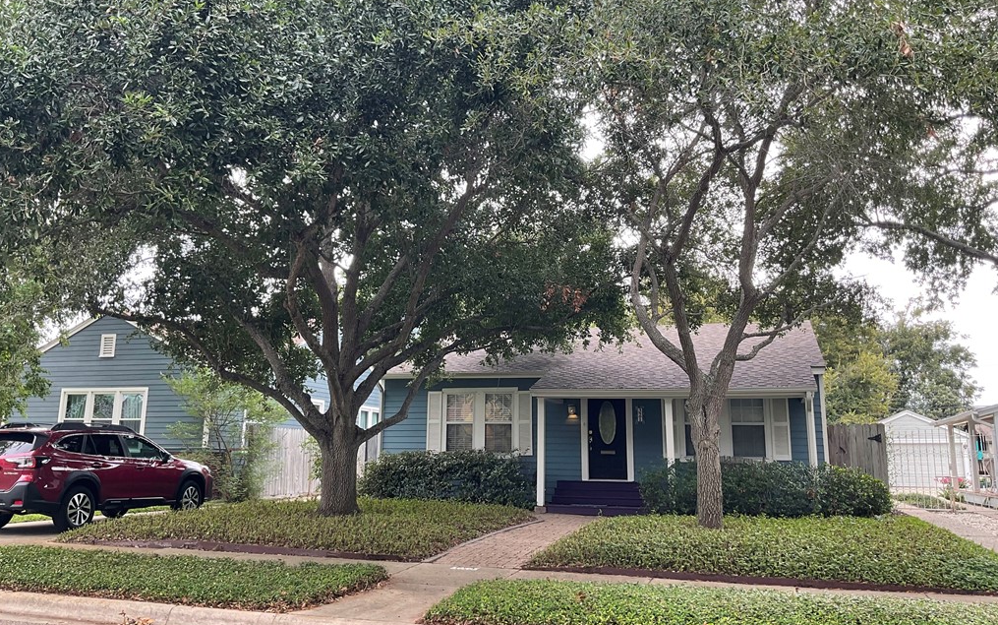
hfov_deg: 61.2
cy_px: 288
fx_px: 843
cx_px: 497
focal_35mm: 31
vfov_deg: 40.6
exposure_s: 1/128
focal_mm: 3
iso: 16
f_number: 1.8
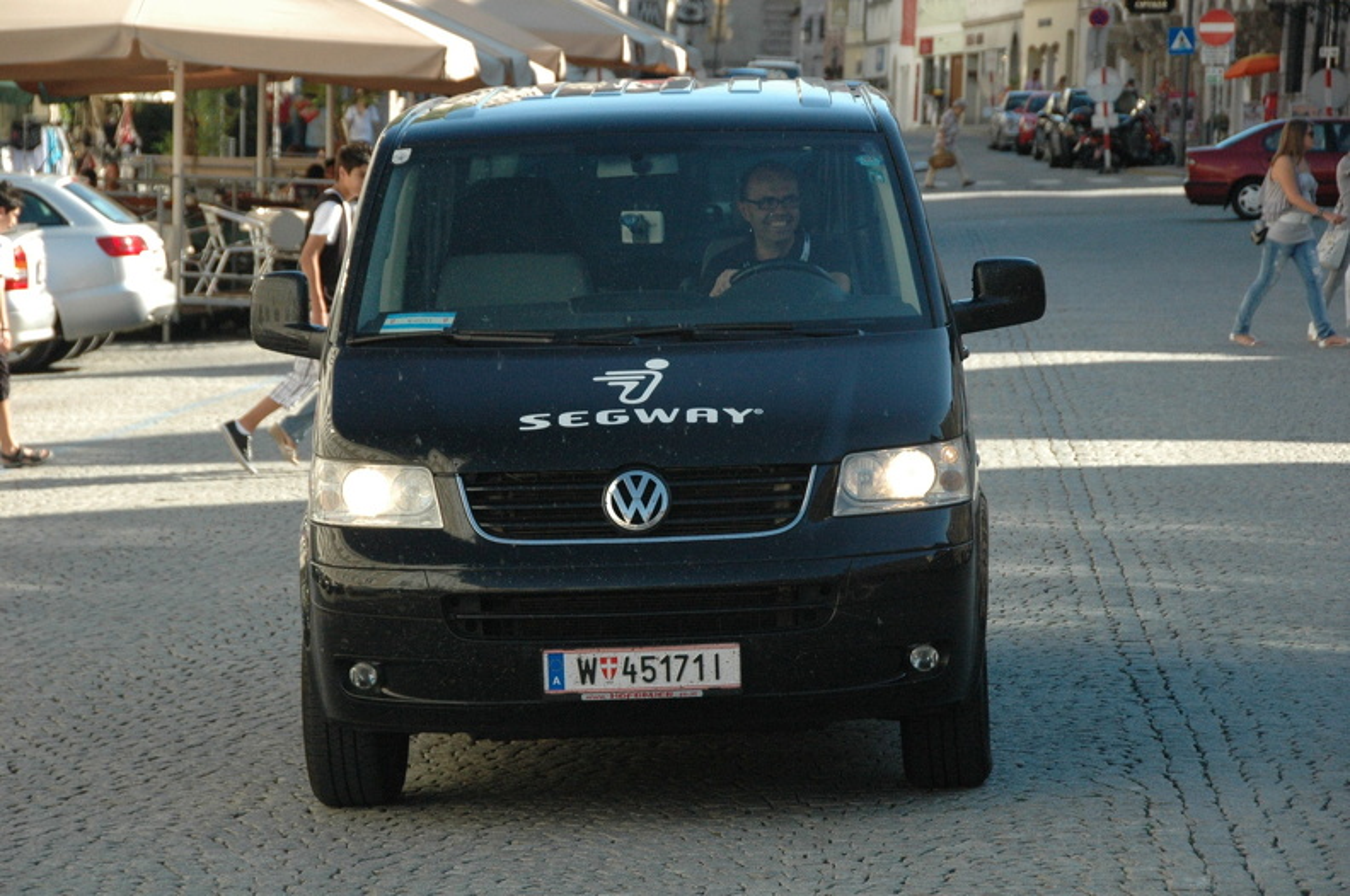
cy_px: 448
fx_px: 5899
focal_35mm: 158
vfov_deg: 8.7
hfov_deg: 13.1
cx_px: 675
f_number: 7.1
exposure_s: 1/800
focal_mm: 105
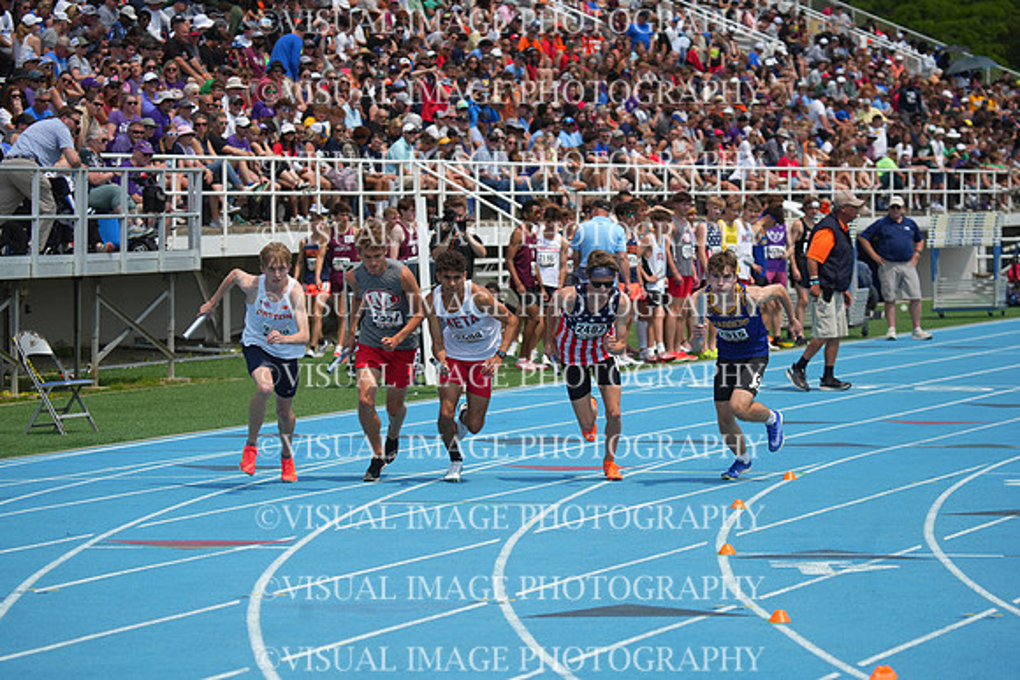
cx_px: 510
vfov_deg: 8.6
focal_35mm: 160
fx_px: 4534
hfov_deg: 12.8
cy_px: 340
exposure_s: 1/5000
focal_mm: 160
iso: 500
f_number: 5
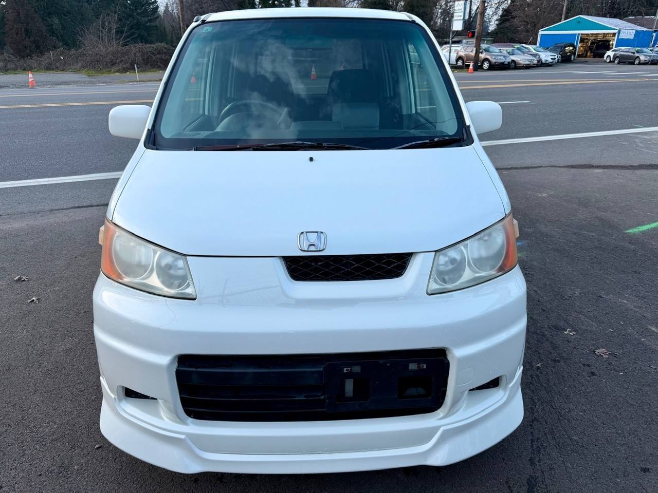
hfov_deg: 71.6
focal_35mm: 24
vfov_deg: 56.8
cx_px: 329
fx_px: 456
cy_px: 246
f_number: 1.78
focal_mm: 6.76
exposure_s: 1/121
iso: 100
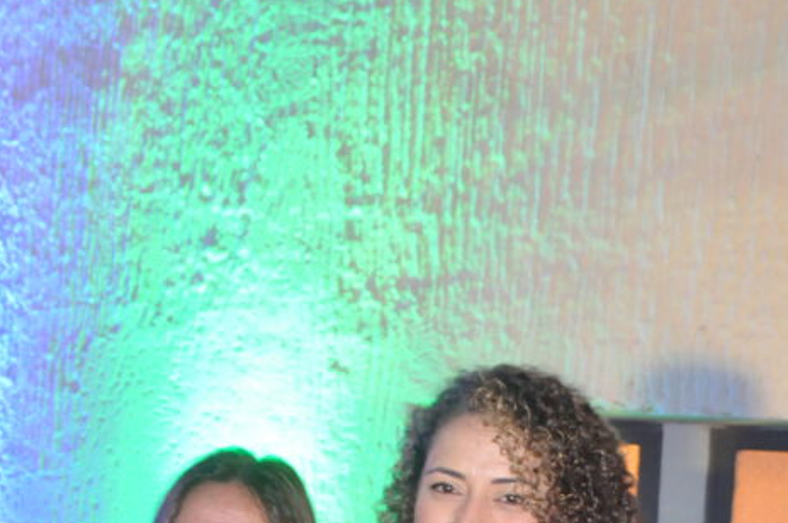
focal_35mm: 86
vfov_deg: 15.5
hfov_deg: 23.2
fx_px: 1880
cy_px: 528
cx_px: 126
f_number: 5.6
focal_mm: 26
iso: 2500
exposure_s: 1/20
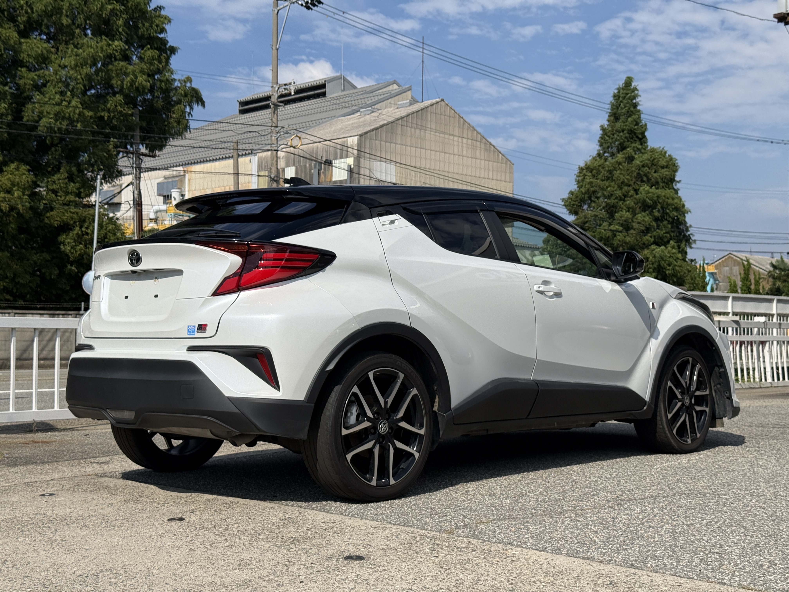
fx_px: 1094
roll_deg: +0.1
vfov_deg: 30.3
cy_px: 296
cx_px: 394
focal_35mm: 48
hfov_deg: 39.7
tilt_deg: +2.6
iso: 80
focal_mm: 6.76
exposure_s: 1/11364
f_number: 1.78
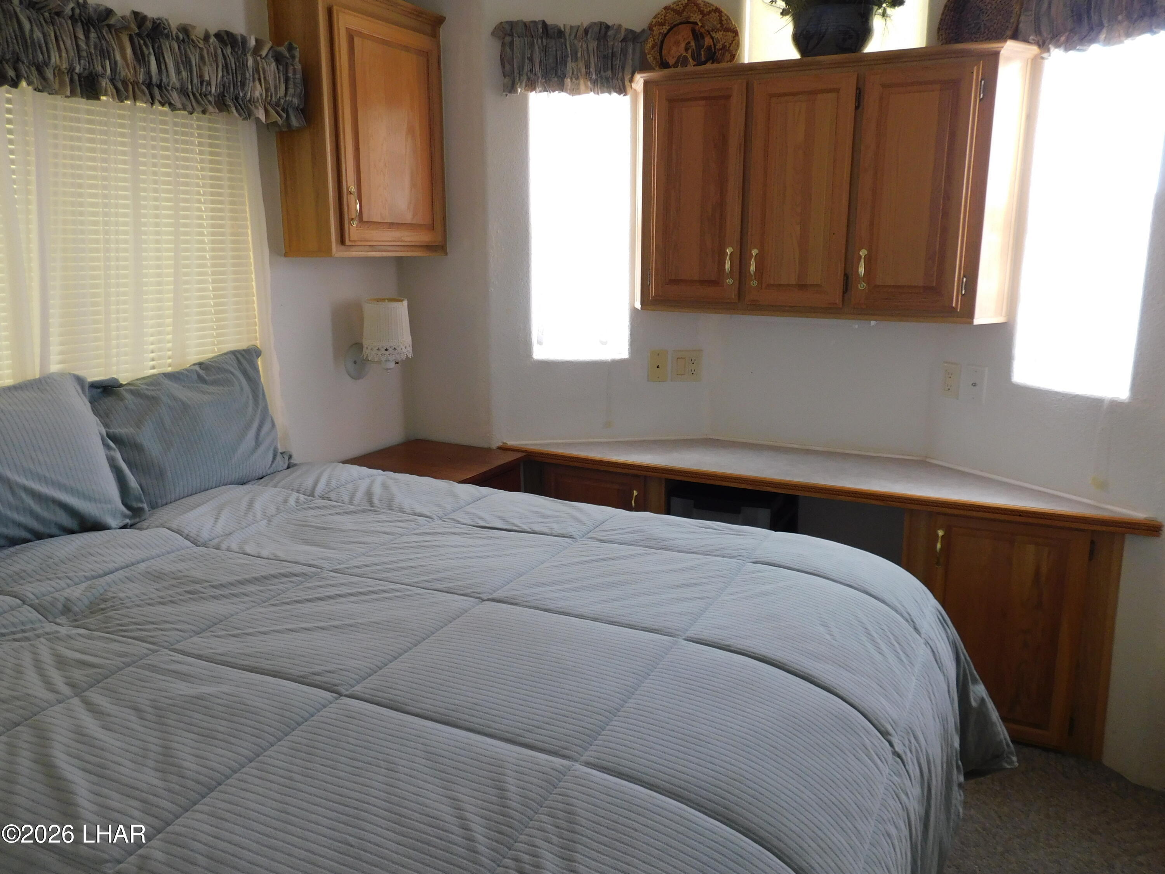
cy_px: 437
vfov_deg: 54.9
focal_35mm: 25
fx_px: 841
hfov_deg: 69.4
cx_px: 582
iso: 180
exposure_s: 1/30
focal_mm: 4.5
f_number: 3.1
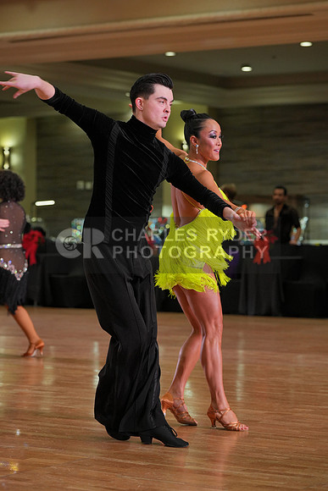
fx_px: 1366
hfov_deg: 13.7
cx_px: 164
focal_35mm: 100
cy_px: 246
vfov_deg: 20.4
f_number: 4
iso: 1250
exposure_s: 1/400
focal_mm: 100
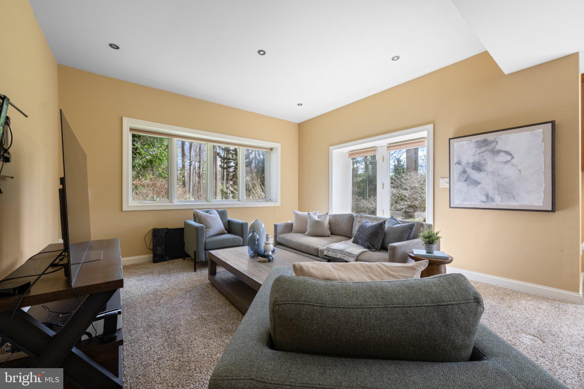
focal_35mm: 14
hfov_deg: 104.3
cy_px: 194
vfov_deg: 81.2
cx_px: 292
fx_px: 227
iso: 800
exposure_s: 1/80
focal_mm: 14
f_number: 7.1
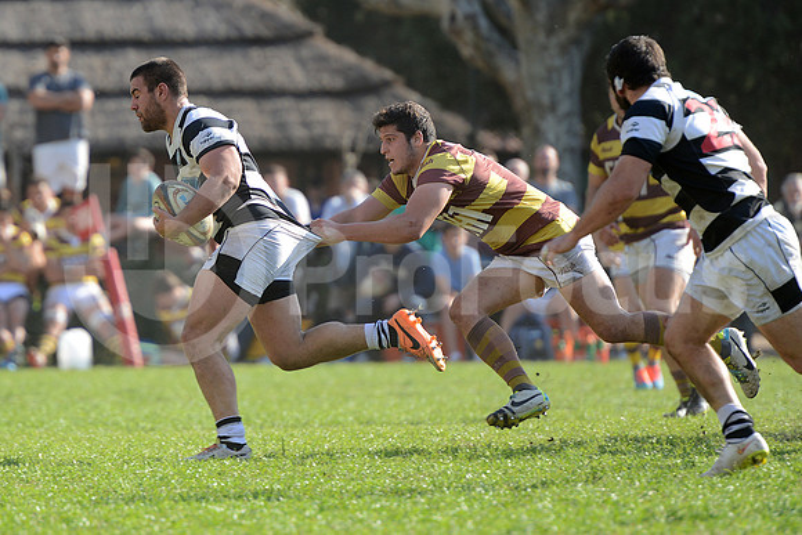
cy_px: 268
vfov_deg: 5.1
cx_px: 401
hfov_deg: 7.6
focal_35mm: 270
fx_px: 6016
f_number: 4
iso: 320
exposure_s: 1/800
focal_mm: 270
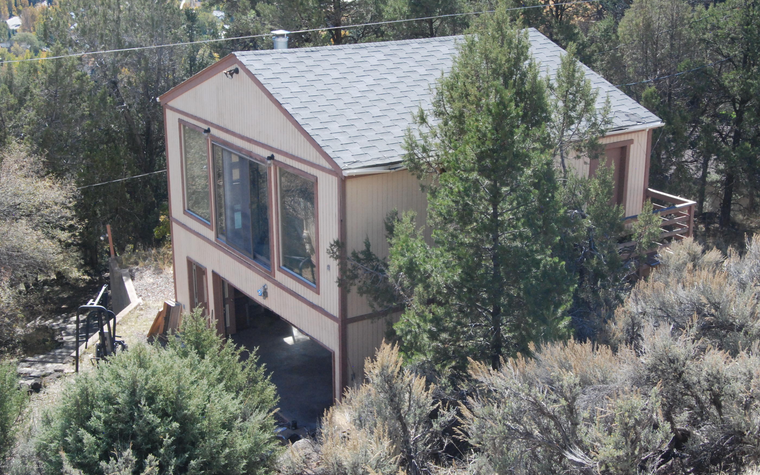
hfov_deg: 41.1
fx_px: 1015
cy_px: 212
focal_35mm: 49
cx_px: 389
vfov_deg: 26.3
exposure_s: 1/500
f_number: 11
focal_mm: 30
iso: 1000
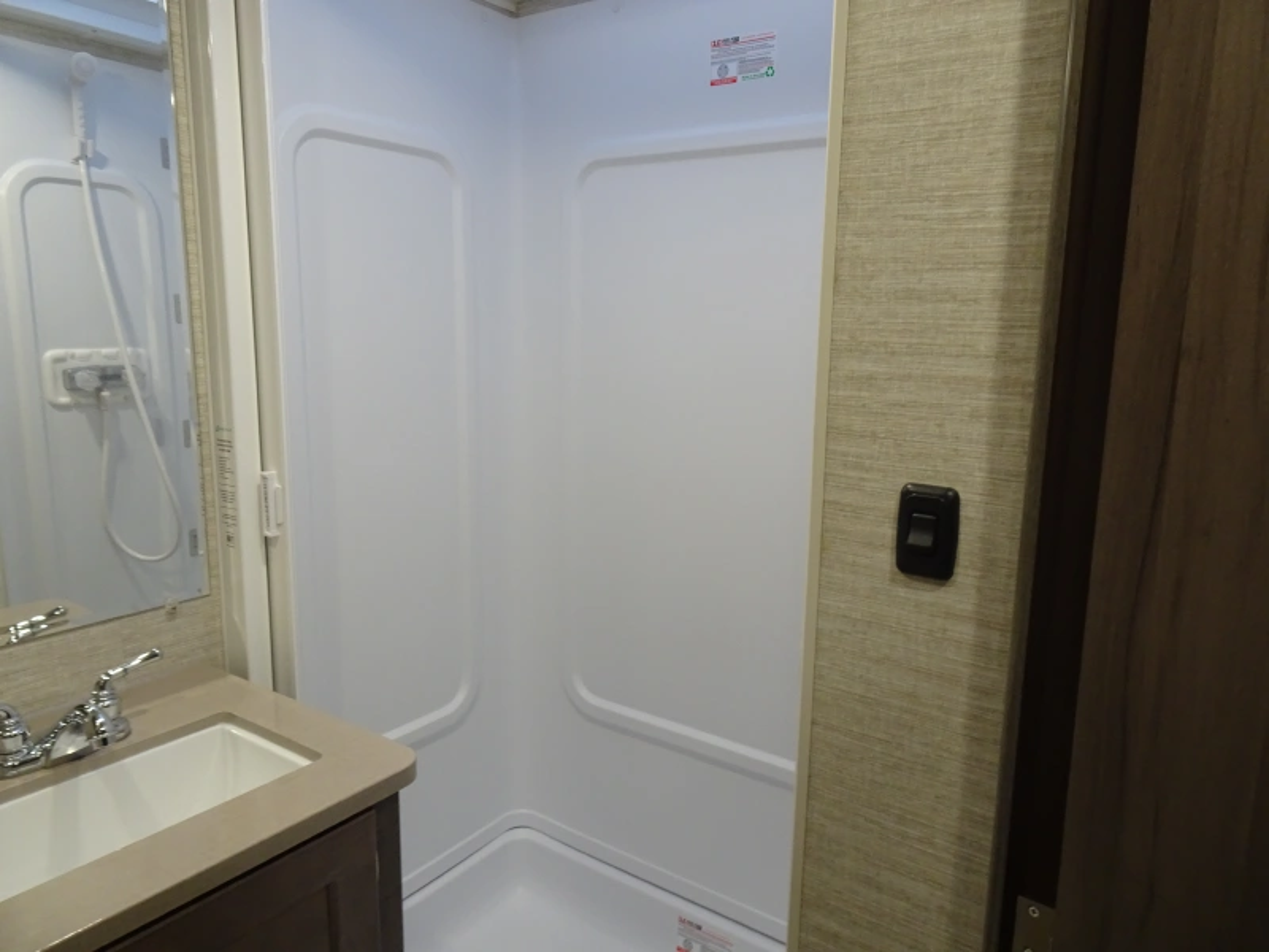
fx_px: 880
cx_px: 634
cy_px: 476
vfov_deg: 56.8
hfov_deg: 71.6
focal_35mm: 24
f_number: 3.5
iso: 250
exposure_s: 1/30
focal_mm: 4.1
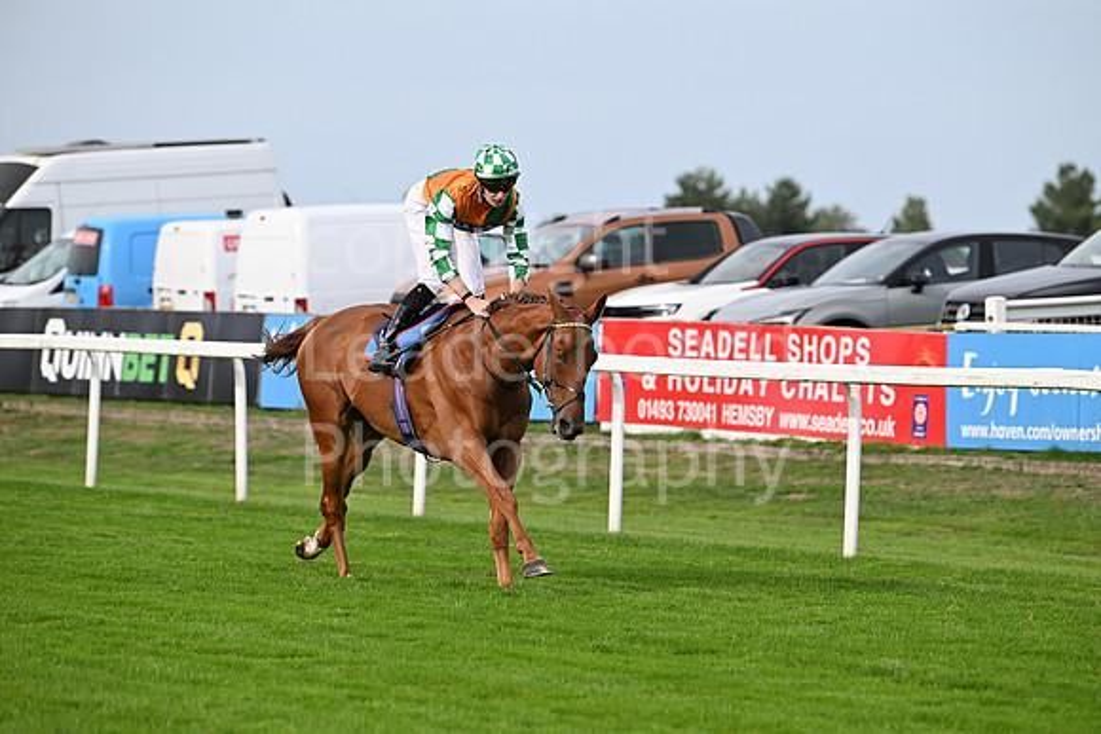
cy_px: 367
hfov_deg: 10.3
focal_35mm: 200
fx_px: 6118
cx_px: 550
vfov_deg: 6.9
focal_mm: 200
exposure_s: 1/5000
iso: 800
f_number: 4.5
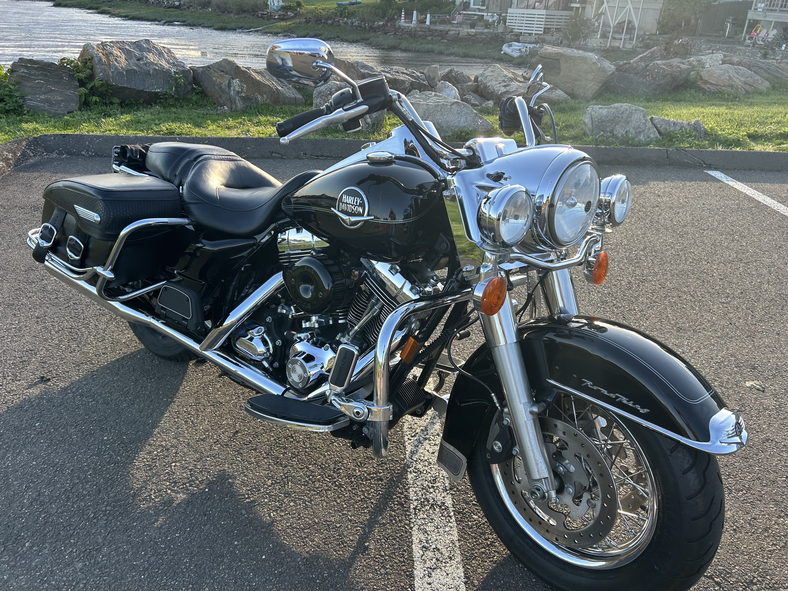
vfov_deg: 53.1
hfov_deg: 67.3
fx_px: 592
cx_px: 394
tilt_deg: -25.7
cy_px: 296
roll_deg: -2.9
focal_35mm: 26
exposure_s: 1/544
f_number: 1.5
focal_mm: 5.7
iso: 50
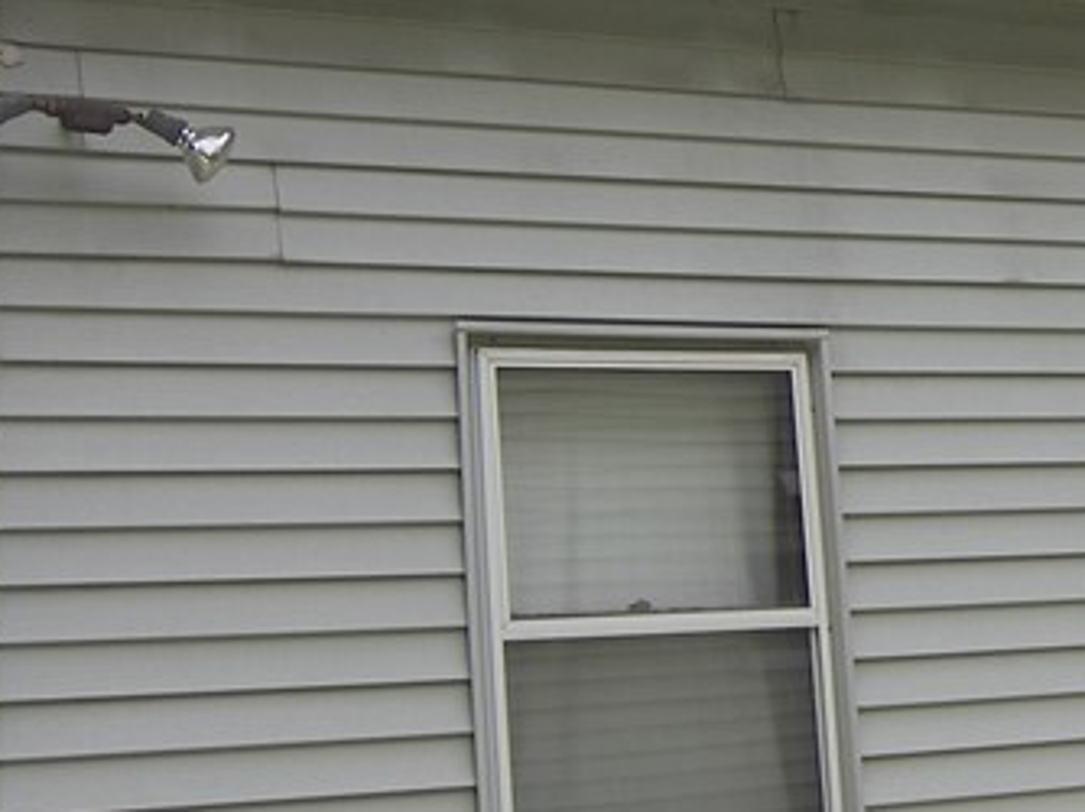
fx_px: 2882
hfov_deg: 20.2
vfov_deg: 15.9
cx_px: 1228
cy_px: 101
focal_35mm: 92
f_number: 3.2
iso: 50
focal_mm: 6.4
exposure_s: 1/800
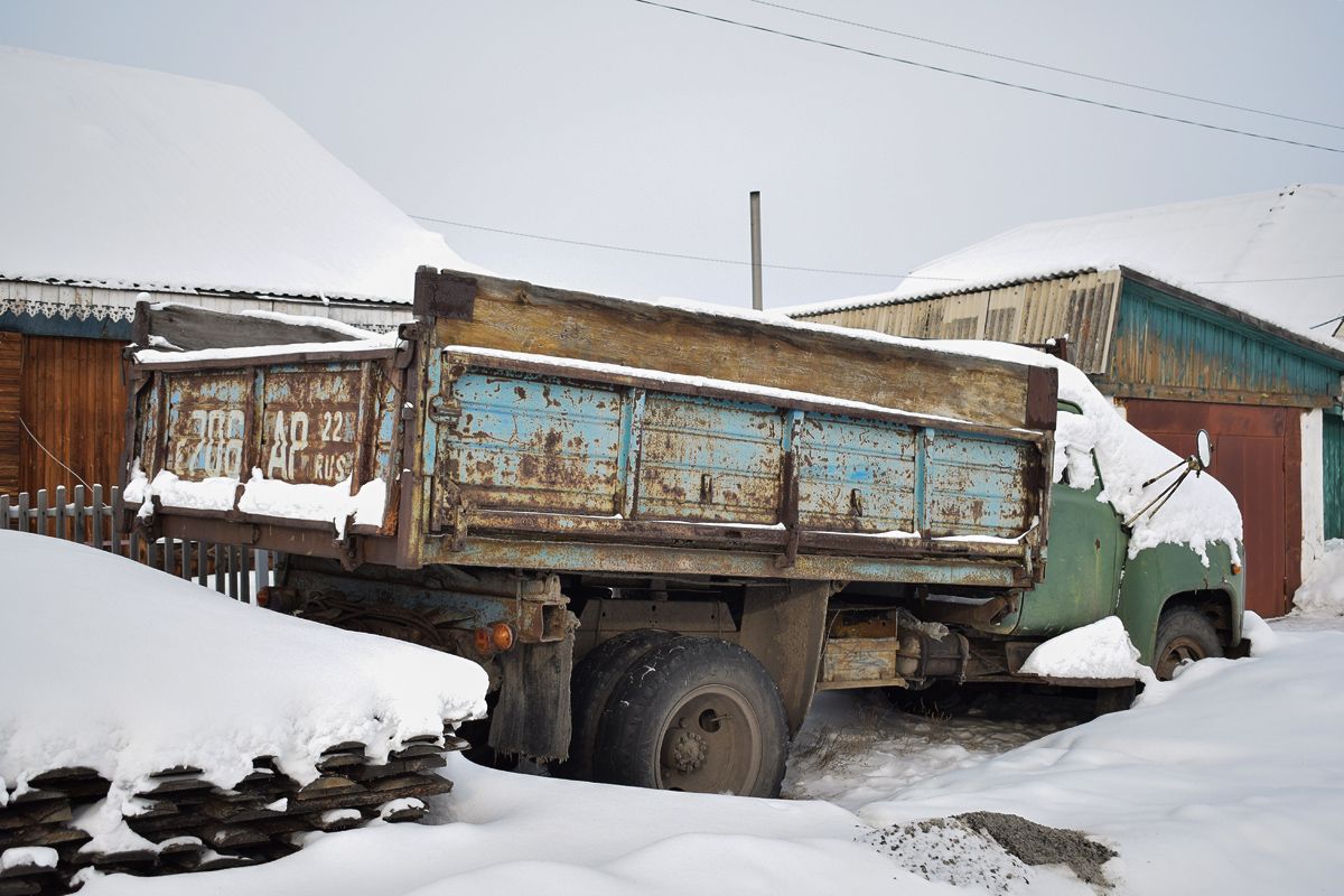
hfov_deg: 47.9
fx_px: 1512
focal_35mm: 40
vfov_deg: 33.0
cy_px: 448
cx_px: 672
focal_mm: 27
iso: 400
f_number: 4
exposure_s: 1/1000
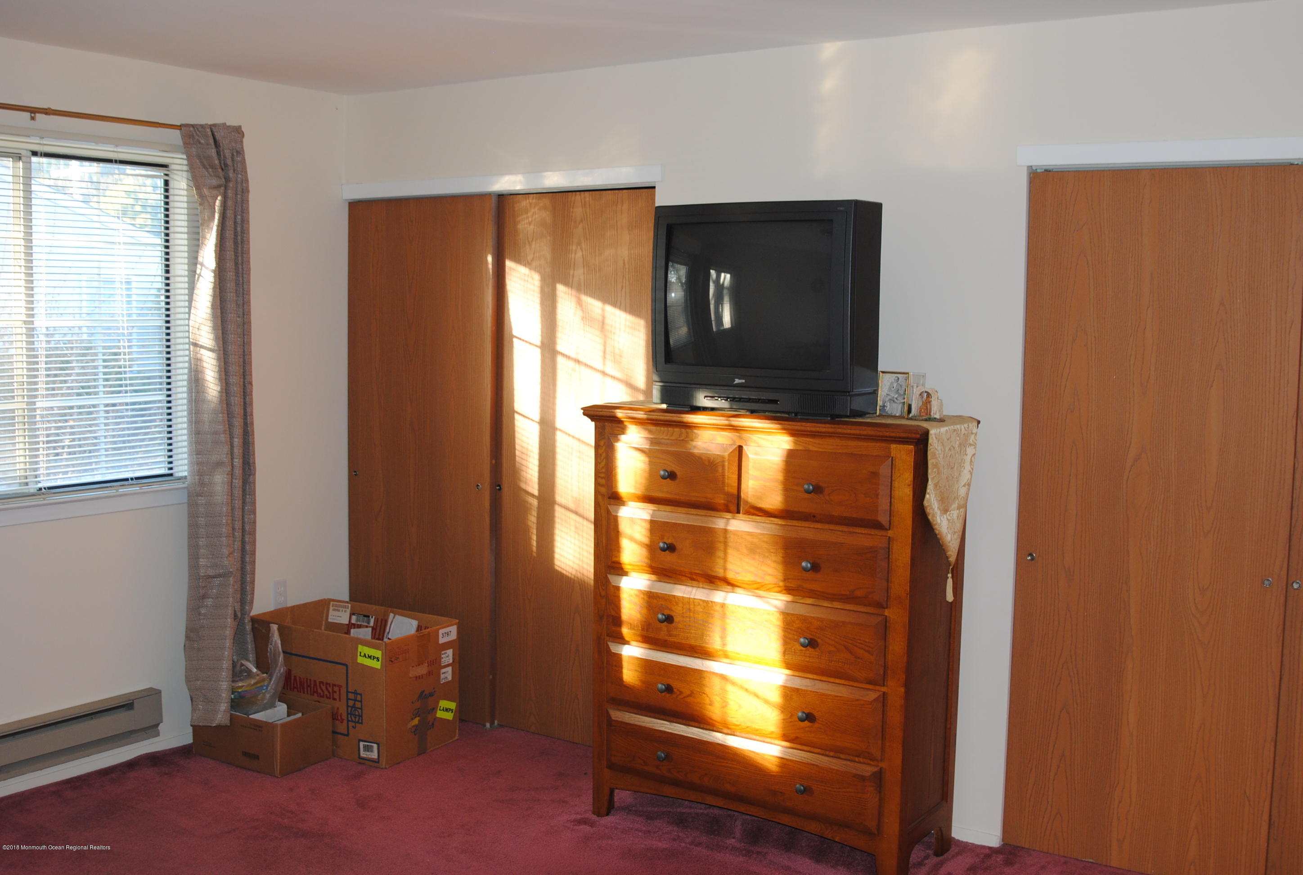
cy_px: 438
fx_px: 1306
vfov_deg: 37.0
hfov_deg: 53.0
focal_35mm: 36
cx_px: 652
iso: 200
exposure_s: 1/60
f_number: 2.8
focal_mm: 24
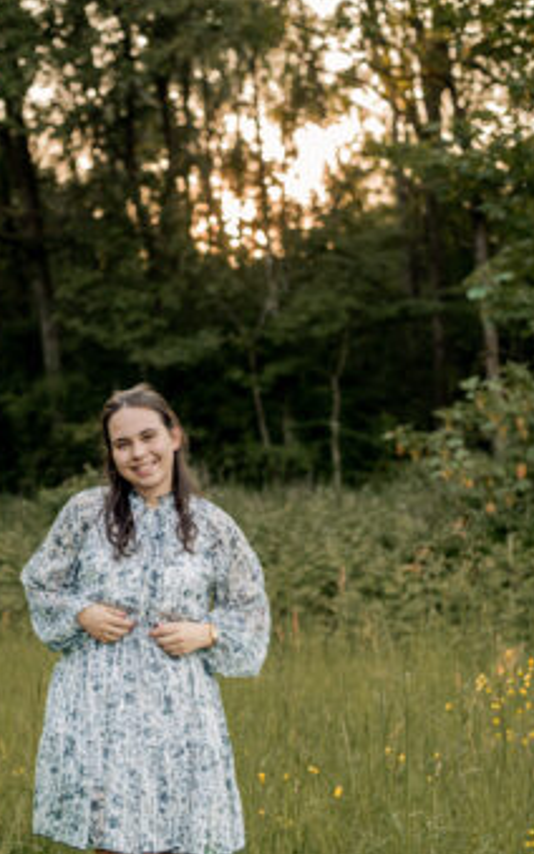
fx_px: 1699
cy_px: 538
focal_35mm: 73
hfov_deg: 17.8
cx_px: 149
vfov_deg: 28.1
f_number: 2.5
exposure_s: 1/800
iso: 640
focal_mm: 50
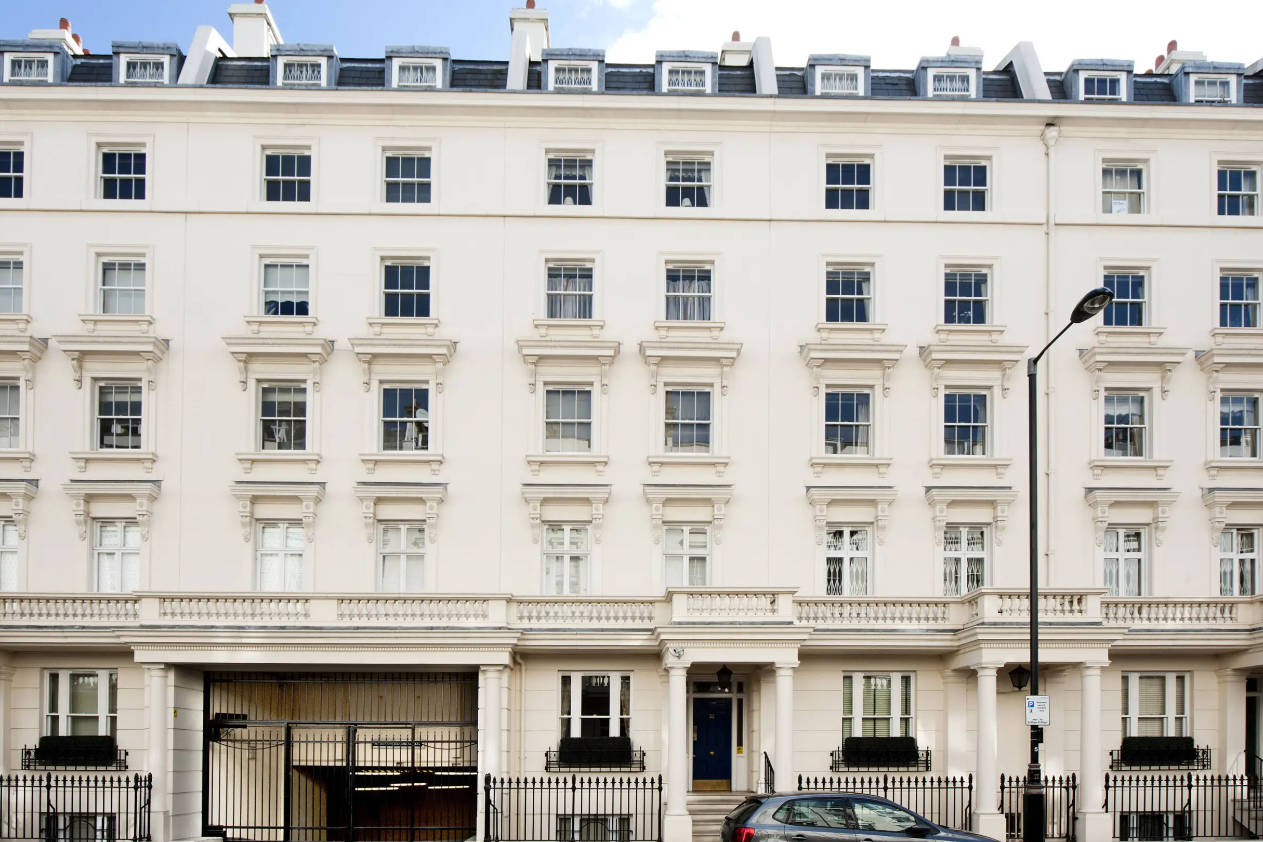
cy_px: 433
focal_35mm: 20
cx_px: 651
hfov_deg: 84.0
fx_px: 702
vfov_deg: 61.9
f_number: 11
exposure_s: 1/125
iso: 200
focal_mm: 19
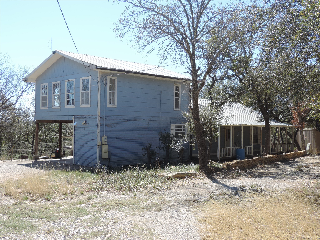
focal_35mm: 40
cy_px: 120
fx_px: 370
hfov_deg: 46.8
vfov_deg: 36.0
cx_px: 160
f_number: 3.3
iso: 80
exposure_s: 1/500
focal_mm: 7.1
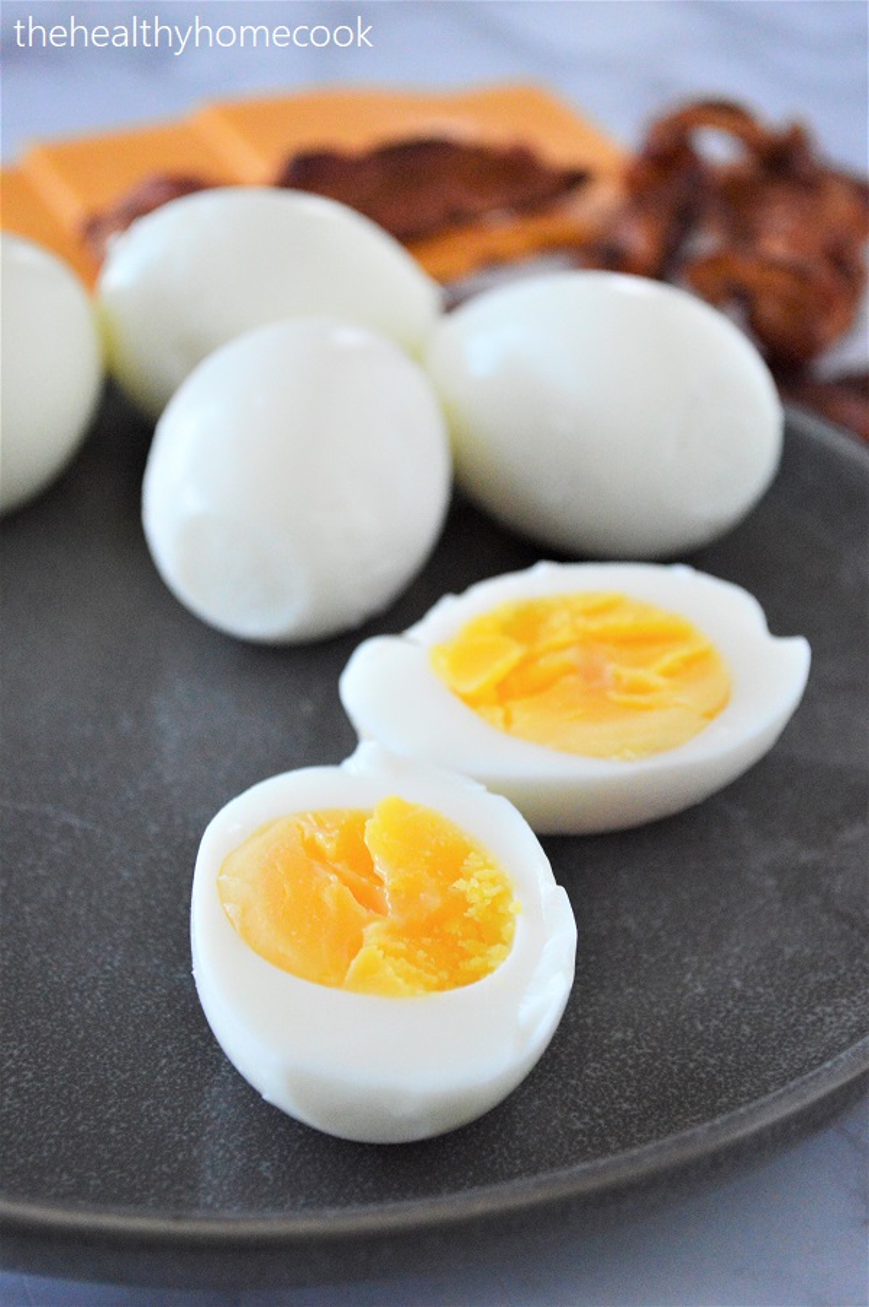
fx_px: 2393
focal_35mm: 66
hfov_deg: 20.6
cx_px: 434
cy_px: 654
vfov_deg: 30.5
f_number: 5.3
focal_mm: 44
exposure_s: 1/500
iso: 2500
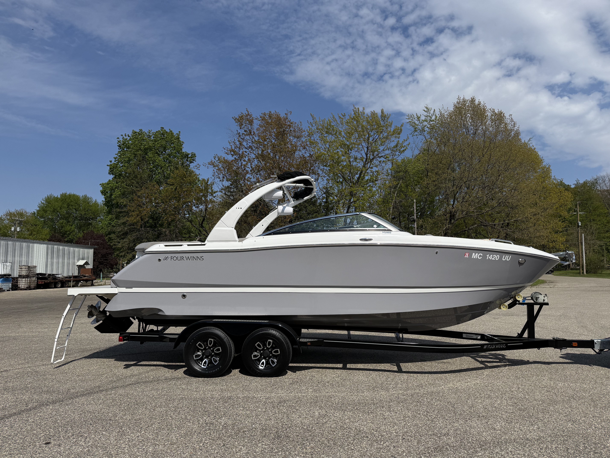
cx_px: 305
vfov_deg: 56.8
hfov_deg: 71.6
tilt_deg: +5.1
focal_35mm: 24
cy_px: 229
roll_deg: +0.8
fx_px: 423
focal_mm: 6.76
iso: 100
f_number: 1.78
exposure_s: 1/10309
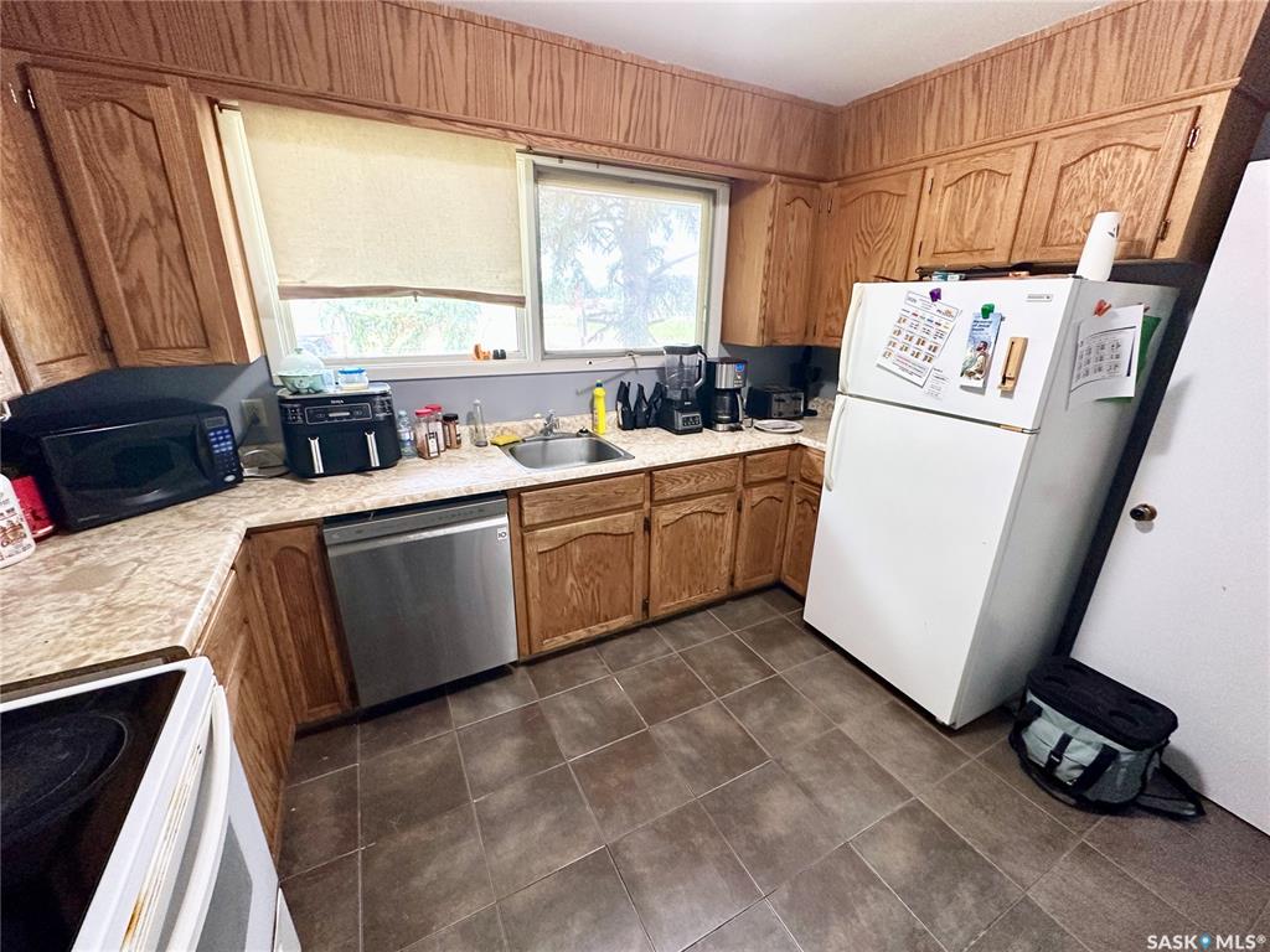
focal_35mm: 14
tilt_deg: -19.0
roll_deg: -1.6
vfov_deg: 85.7
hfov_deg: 102.1
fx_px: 514
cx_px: 635
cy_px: 476
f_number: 2.2
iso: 320
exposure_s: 1/60
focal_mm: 2.22
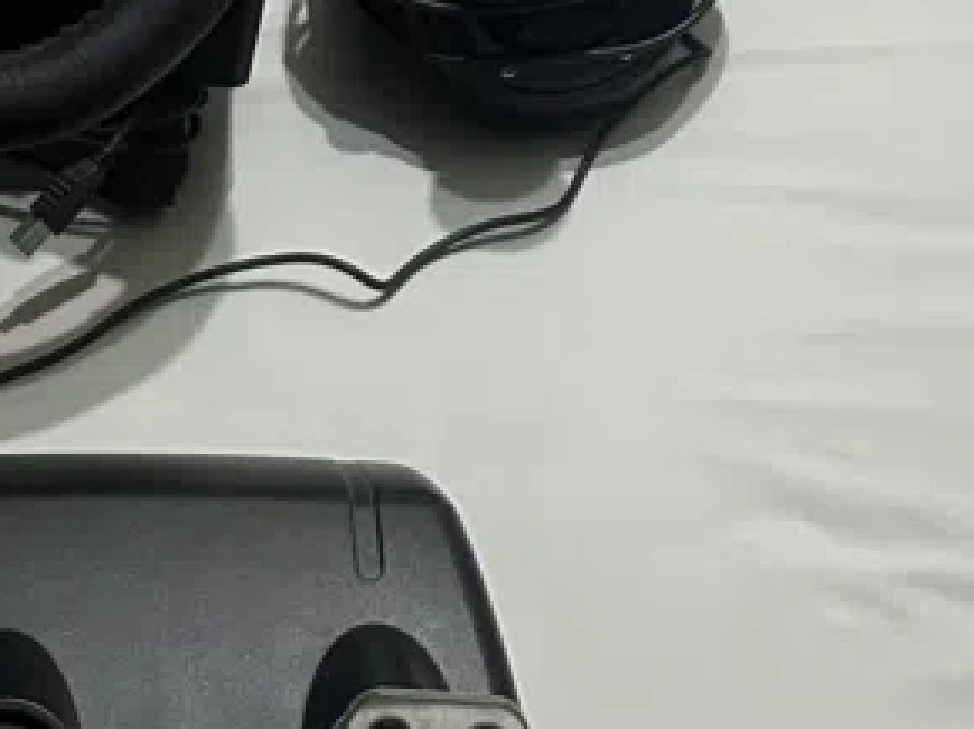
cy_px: 574
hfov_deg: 33.8
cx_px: 60
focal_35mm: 53
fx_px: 1490
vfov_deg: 27.0
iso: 640
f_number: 1.78
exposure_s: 1/50
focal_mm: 6.86
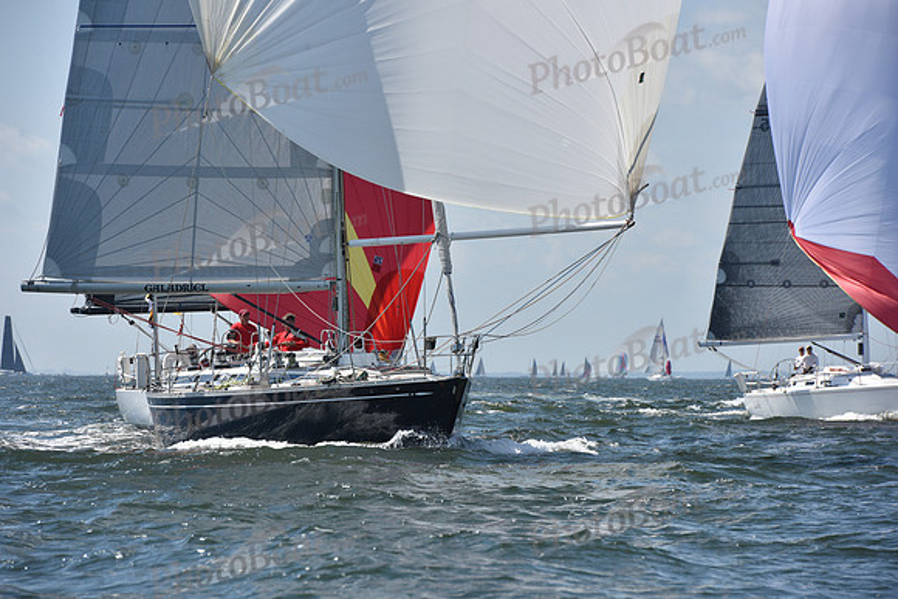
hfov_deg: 10.3
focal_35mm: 200
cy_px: 300
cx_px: 449
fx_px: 4990
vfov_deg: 6.9
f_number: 9
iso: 320
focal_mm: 200
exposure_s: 1/1250
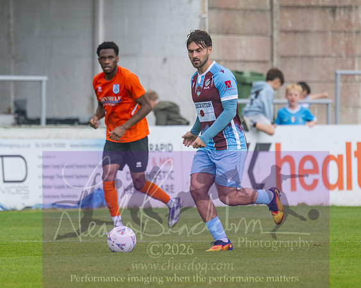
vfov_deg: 1.9
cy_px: 123
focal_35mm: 818
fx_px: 8739
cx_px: 119
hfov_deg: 2.4
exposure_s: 1/1250
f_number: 2.8
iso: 450
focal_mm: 300
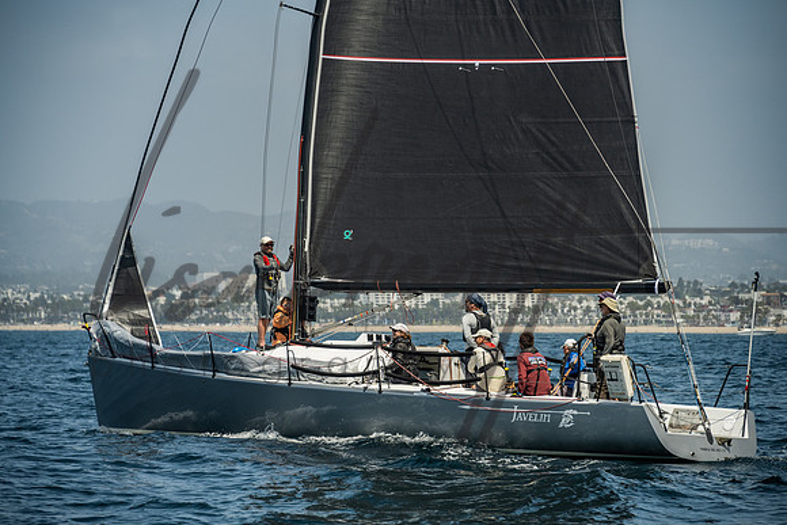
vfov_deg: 8.2
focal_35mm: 168
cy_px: 262
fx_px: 3663
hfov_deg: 12.3
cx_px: 394
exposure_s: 1/1250
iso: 320
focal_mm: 165
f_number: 6.3
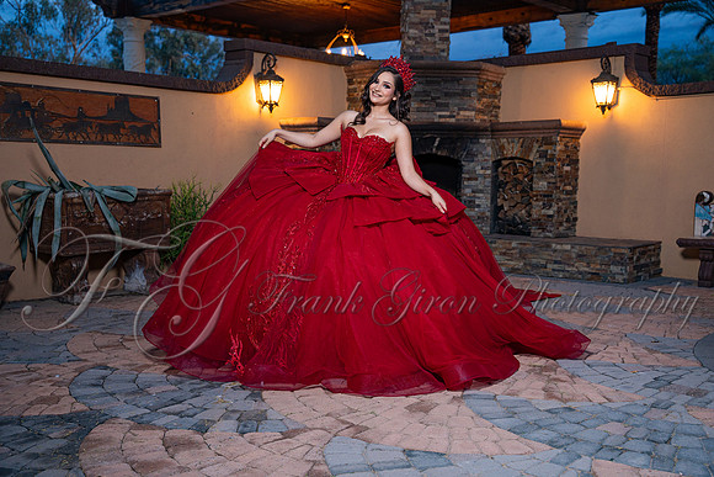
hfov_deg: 48.0
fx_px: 801
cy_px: 238
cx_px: 357
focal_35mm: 40
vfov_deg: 33.1
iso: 400
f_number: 4
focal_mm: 40.4
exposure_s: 1/50
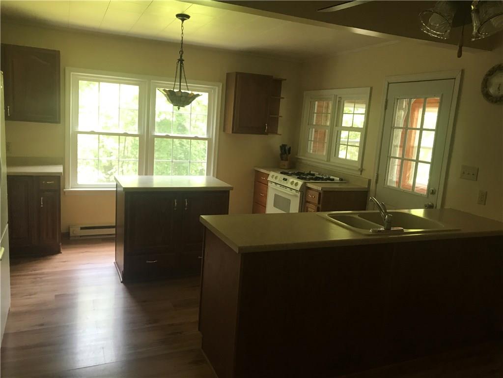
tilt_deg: -9.4
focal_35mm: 28
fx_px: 407
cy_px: 189
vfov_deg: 49.7
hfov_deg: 63.4
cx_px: 252
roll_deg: -3.2
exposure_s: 1/15
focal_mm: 3.99
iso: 40
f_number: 1.8
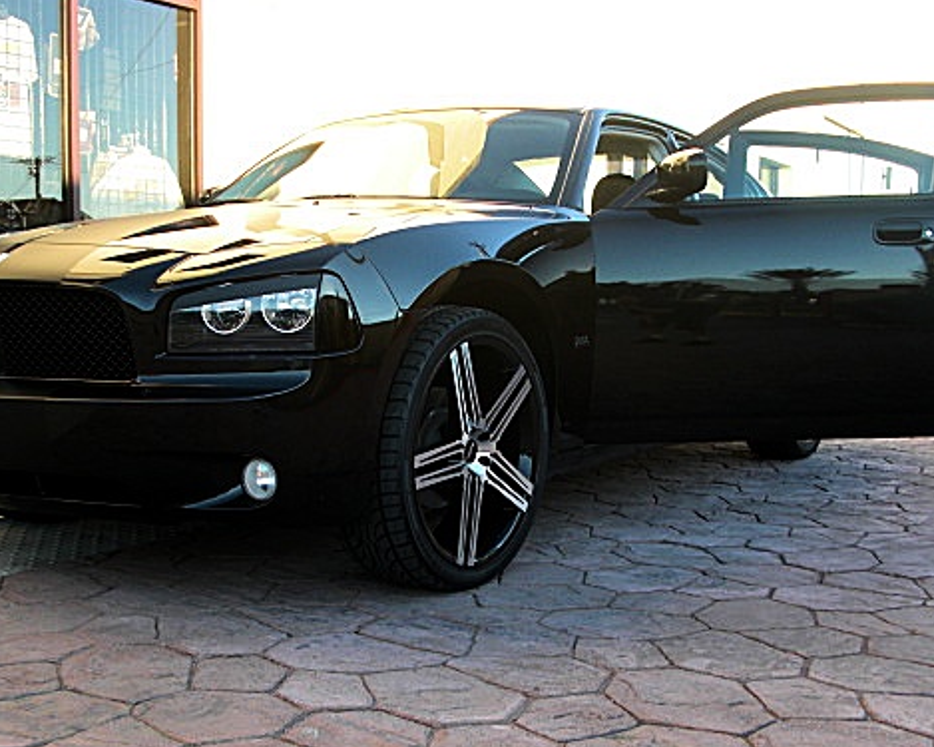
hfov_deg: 38.8
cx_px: 440
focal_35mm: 48
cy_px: 444
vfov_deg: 31.4
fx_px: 1327
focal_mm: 6.3
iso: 50
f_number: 2.8
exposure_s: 1/80
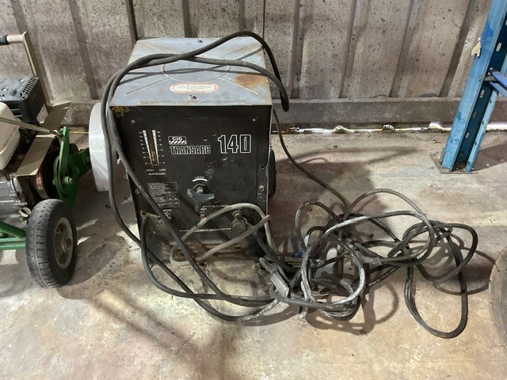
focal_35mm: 29
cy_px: 190
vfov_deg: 48.2
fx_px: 425
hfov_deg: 61.7
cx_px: 254
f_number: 1.8
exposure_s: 1/33
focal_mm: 3
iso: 250
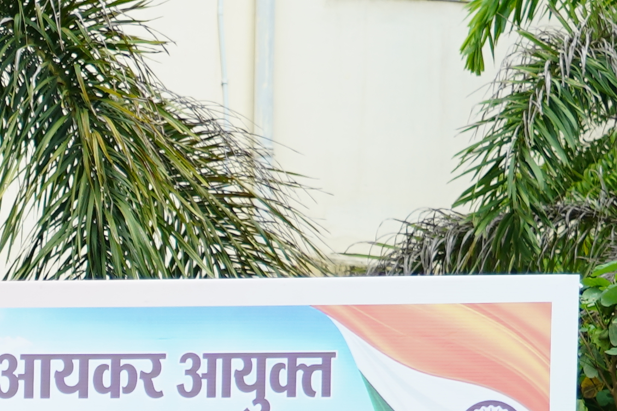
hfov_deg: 9.6
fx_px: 3461
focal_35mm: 202
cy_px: 980
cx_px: -539
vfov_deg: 6.5
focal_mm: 38
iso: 100
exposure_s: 1/125
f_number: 4
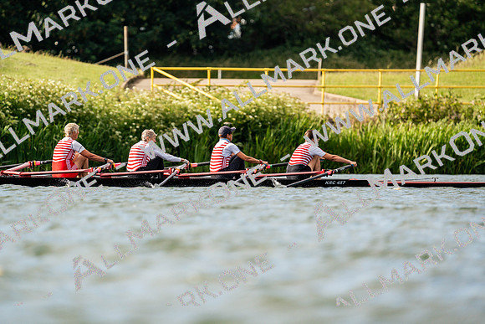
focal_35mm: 600
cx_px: 242
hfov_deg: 3.4
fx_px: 8085
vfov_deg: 2.3
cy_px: 162
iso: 400
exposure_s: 1/2000
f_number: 6.3
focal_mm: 600
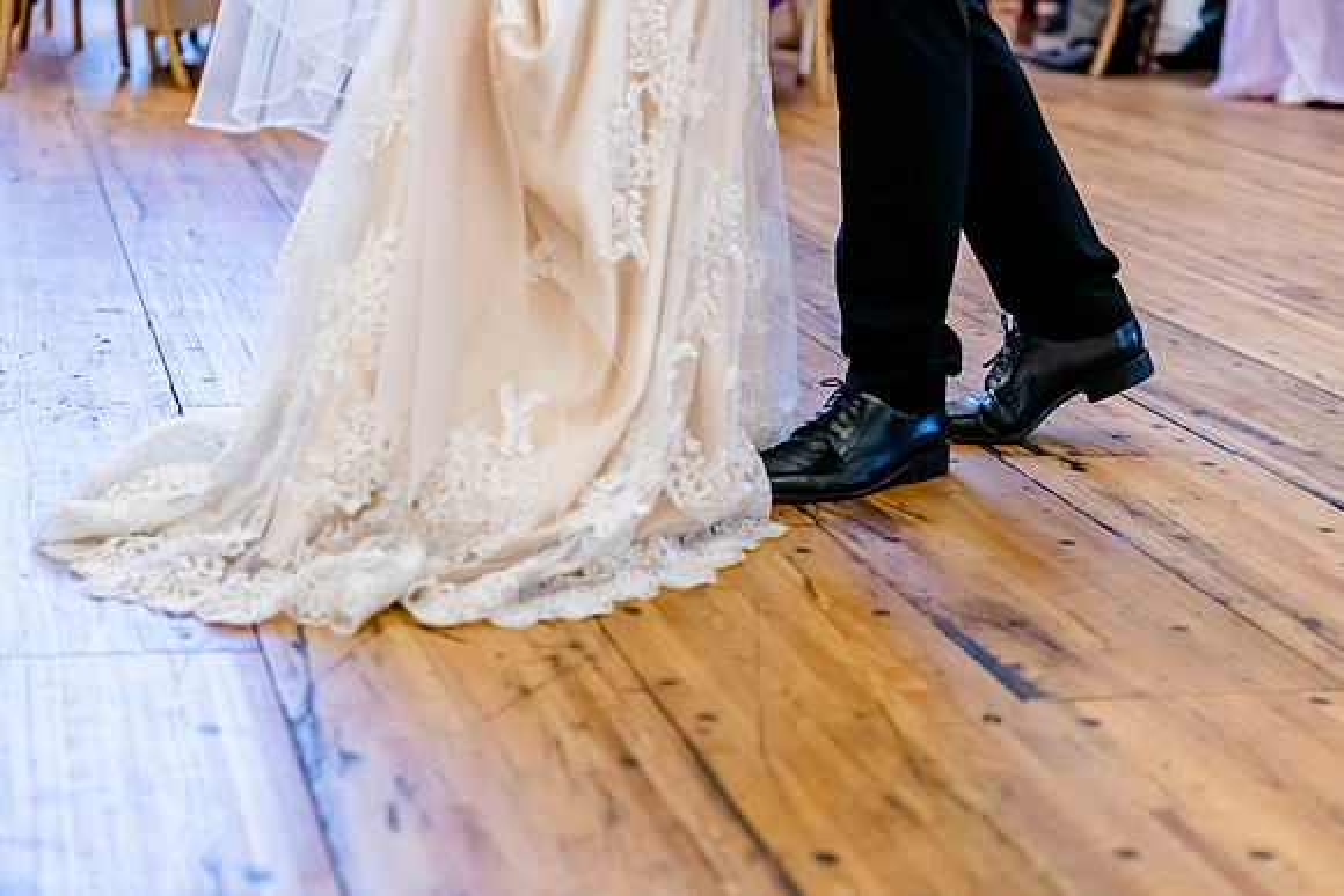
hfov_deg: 26.6
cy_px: 450
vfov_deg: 17.9
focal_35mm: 76
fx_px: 2846
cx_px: 704
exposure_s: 1/640
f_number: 3.2
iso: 3200
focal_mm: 70
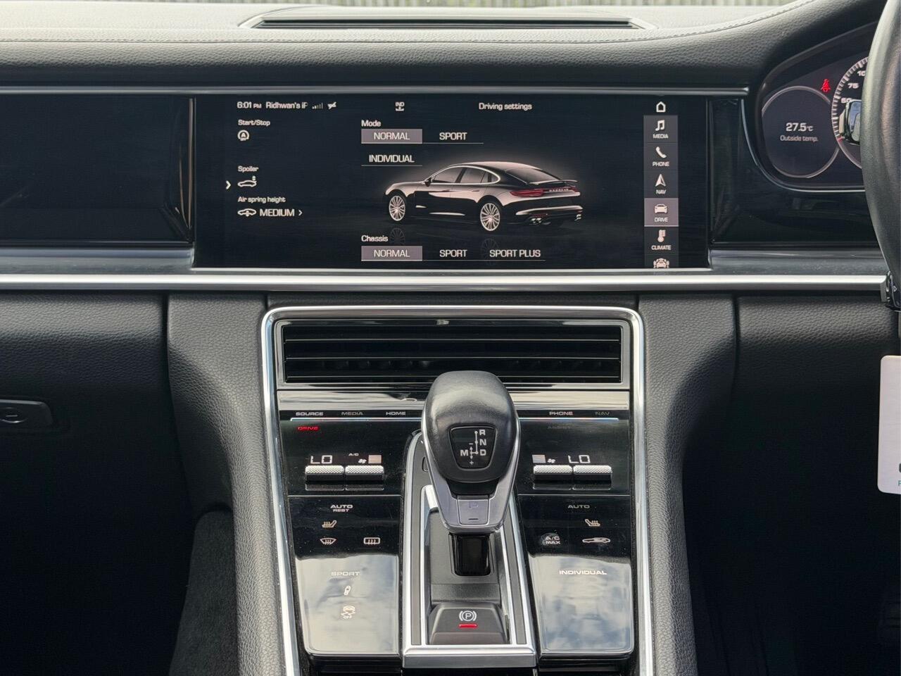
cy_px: 338
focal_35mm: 48
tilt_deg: -13.5
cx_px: 450
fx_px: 1249
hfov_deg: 39.7
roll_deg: +0.9
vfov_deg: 30.3
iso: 100
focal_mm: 6.76
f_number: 1.78
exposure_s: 1/196
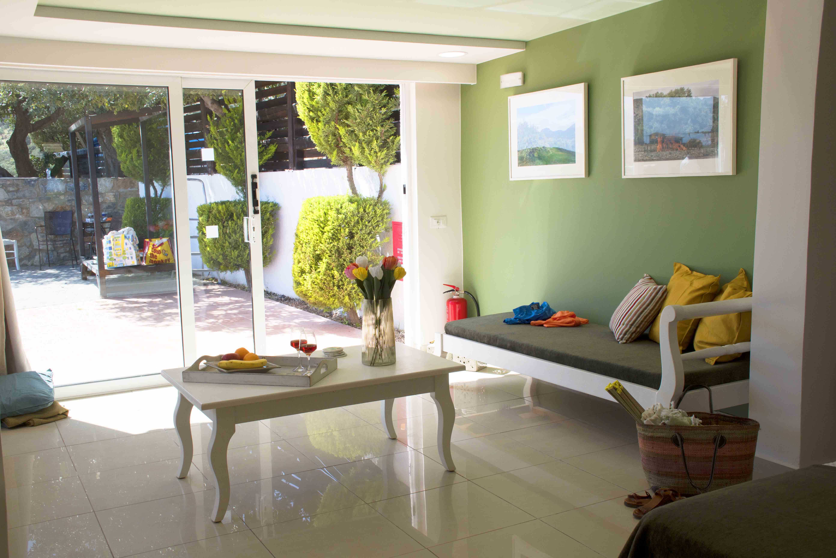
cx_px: 418
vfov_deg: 36.9
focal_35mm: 36
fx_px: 836
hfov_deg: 53.1
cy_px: 279
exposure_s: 1/320
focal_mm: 24
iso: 250
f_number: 9
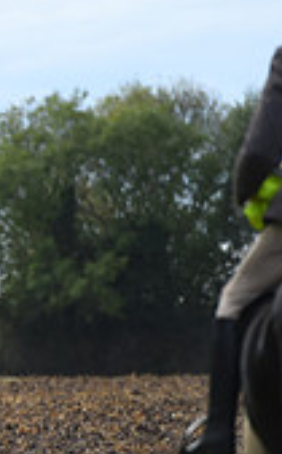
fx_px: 8657
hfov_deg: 1.9
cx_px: -389
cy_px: 266
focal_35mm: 701
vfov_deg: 3.0
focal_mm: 200
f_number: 5
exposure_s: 1/640
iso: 250
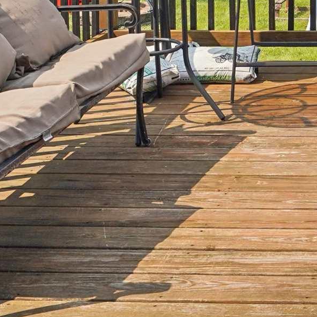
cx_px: 422
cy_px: -125
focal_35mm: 71
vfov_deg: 21.4
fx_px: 736
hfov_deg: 21.7
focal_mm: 16
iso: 400
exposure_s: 1/640
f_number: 9
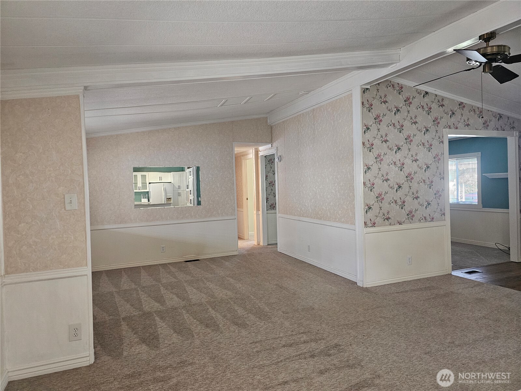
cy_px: 196
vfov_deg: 58.9
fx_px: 346
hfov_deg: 73.9
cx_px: 260
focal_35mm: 23
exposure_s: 1/120
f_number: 1.7
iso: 800
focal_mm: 6.3
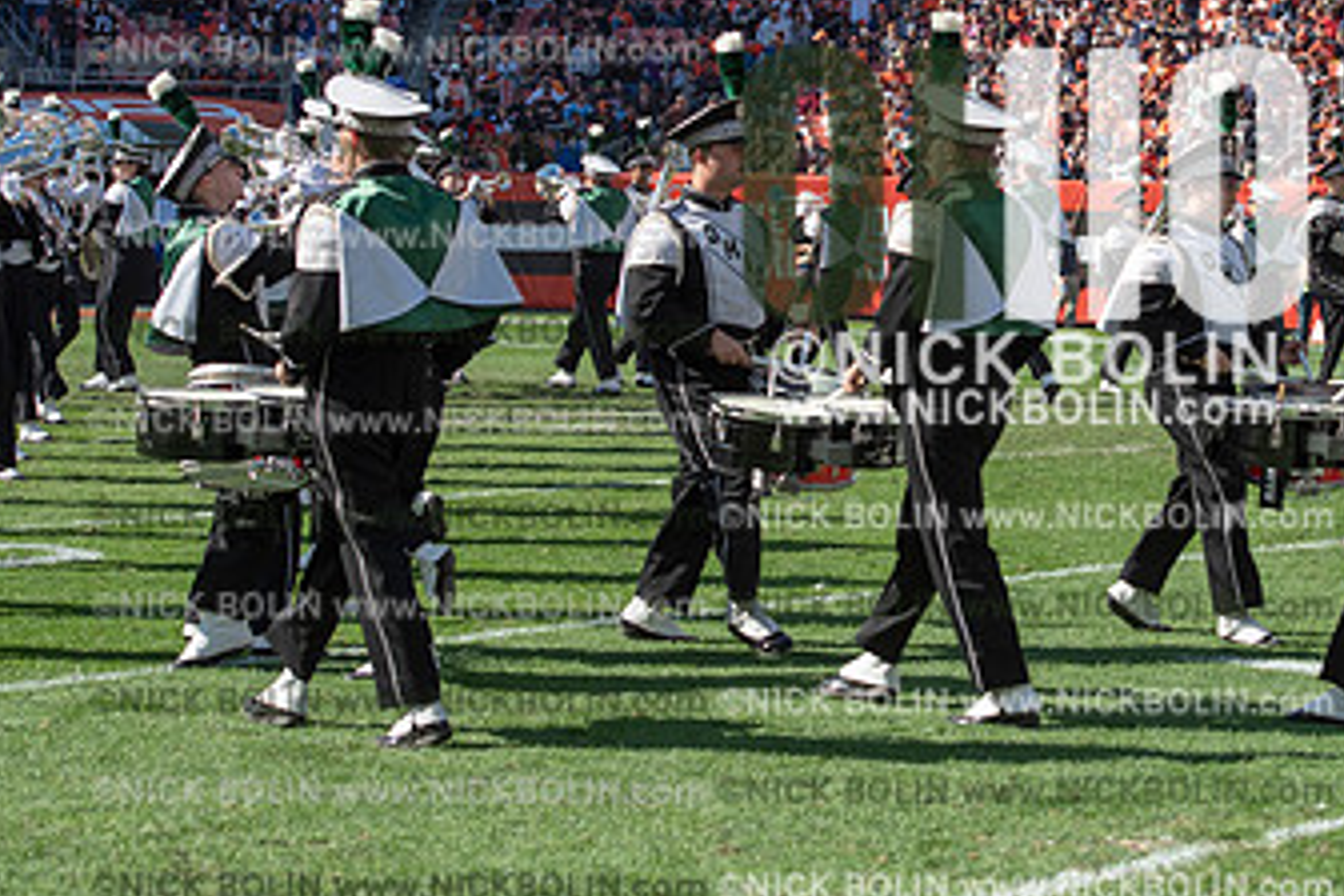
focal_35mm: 121
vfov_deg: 11.3
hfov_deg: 16.8
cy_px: 238
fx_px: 4517
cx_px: 1024
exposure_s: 1/2000
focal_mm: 70
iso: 400
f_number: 5
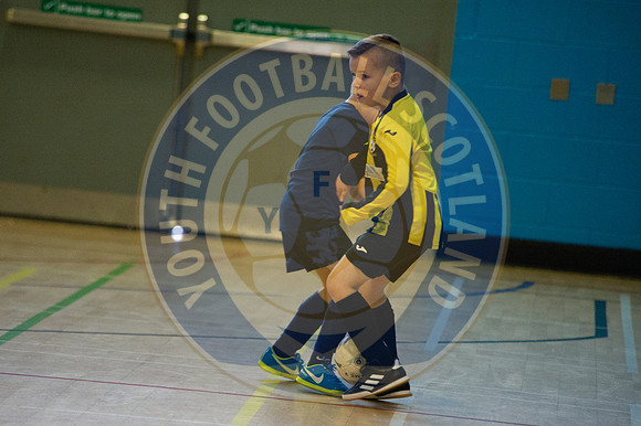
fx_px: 6420
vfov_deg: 3.8
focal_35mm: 361
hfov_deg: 5.7
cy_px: 223
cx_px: 301
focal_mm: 340
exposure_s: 1/320
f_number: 5.6
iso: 8000
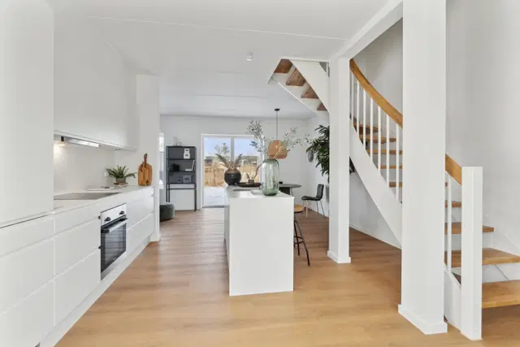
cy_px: 174
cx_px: 260
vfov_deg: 69.7
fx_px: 249
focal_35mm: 17
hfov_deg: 92.4
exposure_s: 1/30
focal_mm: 11.5
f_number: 8
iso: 200
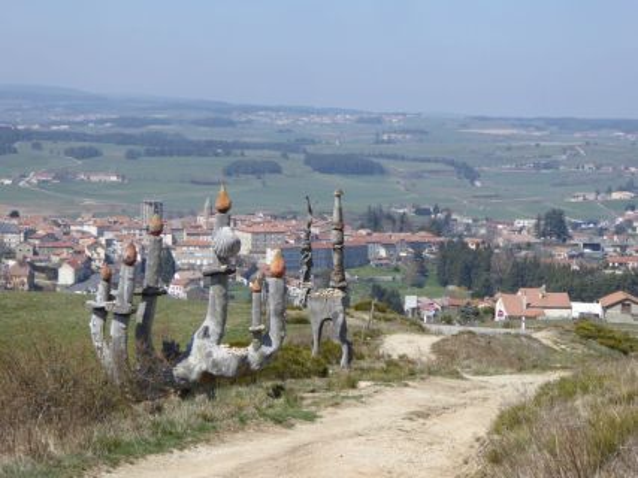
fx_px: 1677
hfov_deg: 21.5
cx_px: 319
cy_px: 239
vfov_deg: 16.2
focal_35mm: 91
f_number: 4.8
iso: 100
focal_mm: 15
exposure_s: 1/500
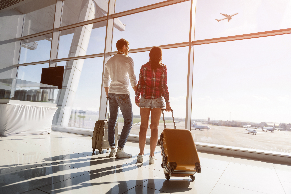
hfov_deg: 73.7
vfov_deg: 53.2
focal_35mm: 24
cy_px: 97
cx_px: 146
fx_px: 194
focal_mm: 24
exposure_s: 1/2000
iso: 100
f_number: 2.8
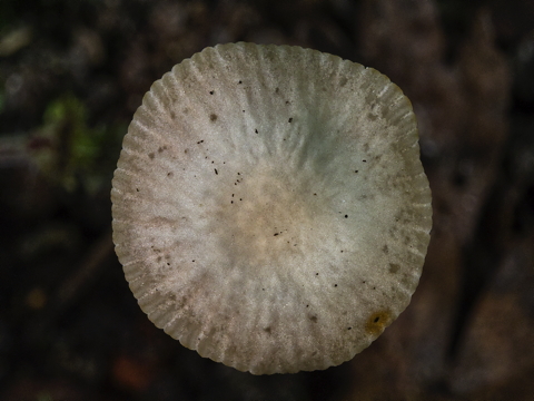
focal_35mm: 120
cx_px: 267
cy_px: 200
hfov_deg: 16.4
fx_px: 1851
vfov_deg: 12.3
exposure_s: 1/125
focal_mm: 60
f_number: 11
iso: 2000
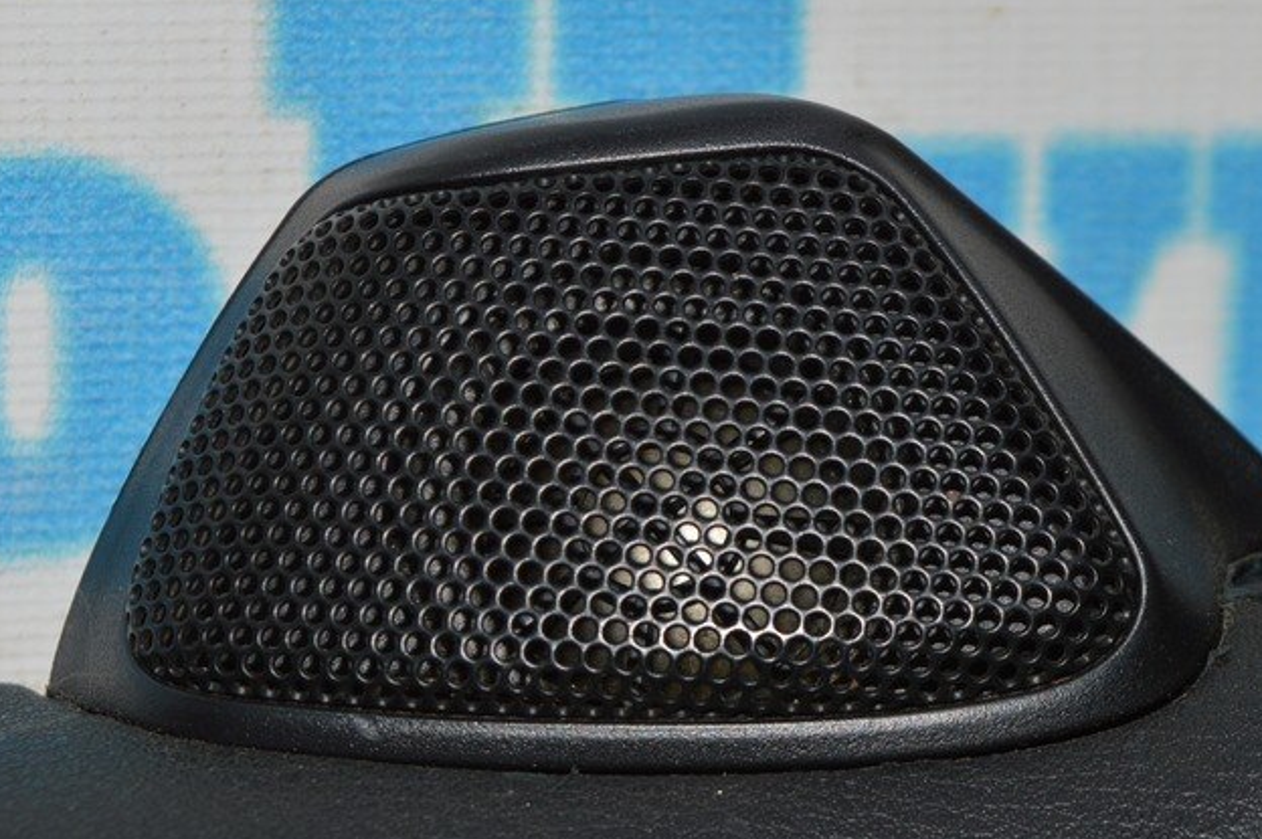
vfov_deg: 10.7
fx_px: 4483
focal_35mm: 128
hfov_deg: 16.0
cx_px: 696
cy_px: 636
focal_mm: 52
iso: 100
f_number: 8
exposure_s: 1/60
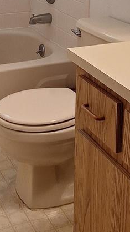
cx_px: 29
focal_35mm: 72
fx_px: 441
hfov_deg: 16.6
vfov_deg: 27.0
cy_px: -22
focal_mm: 5.54
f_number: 1.8
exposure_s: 1/40
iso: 64
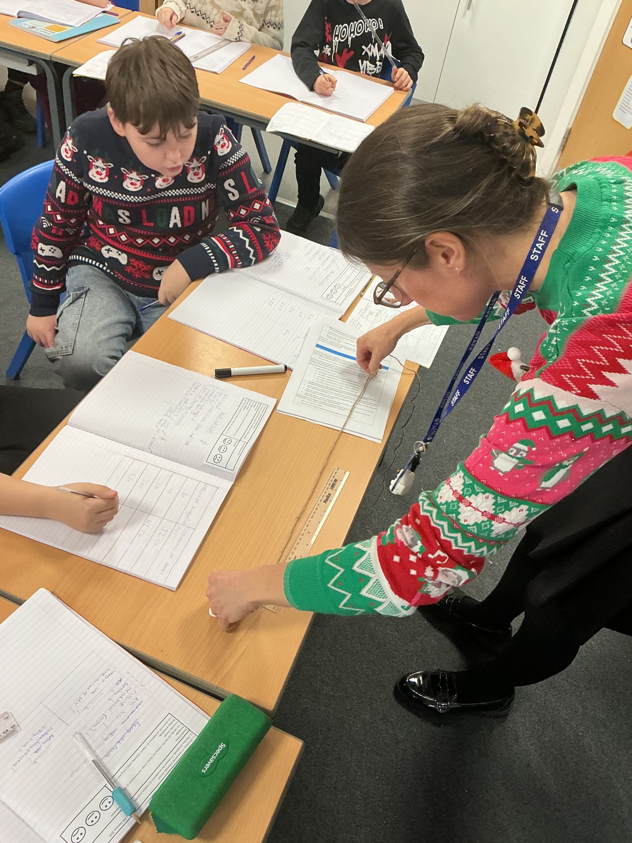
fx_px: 706
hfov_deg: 48.2
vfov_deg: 61.7
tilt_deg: -47.2
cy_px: 422
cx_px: 316
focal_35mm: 29
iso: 100
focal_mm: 3
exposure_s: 1/60
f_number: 1.8
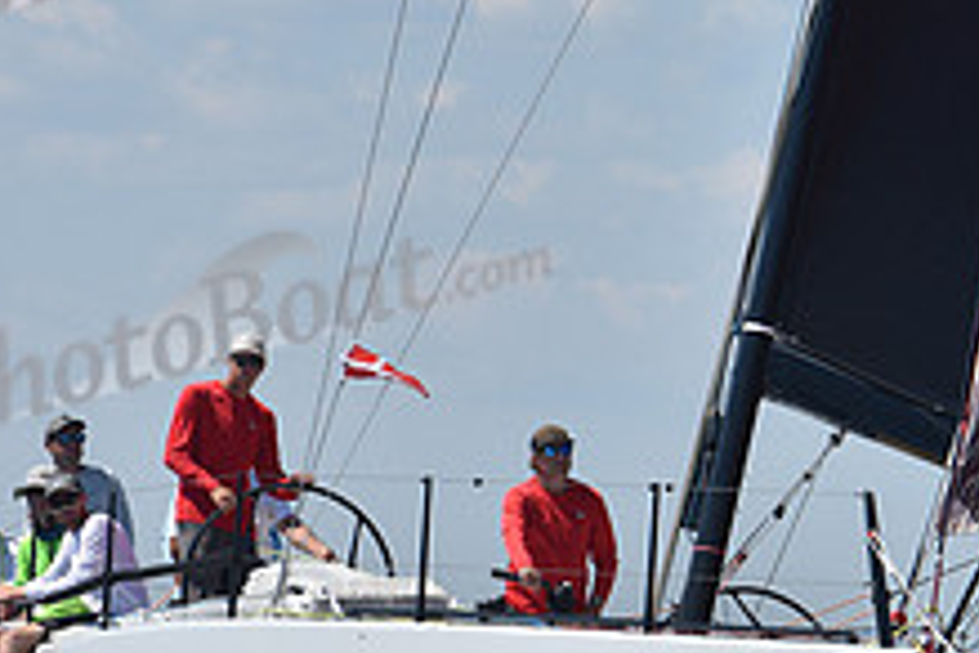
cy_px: 494
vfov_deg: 2.6
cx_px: 787
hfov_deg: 3.9
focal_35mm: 529
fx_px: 14385
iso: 200
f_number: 9
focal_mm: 200
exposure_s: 1/1000
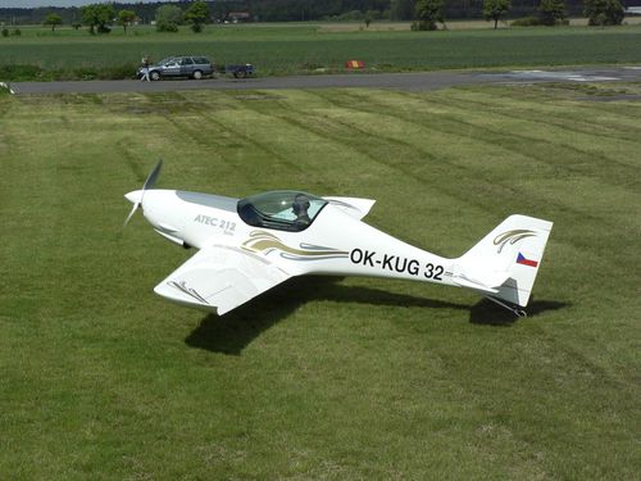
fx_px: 1648
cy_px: 240
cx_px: 320
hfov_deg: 22.0
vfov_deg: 16.6
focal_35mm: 89
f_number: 6.3
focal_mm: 14.9
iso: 100
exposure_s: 1/800
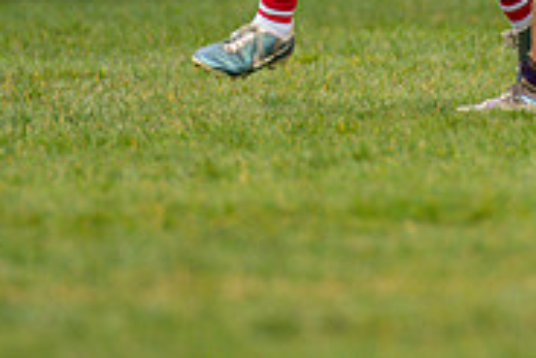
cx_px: 486
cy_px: -139
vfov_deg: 1.0
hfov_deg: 1.5
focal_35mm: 1363
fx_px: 20309
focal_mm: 300
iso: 720
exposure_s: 1/1000
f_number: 2.8
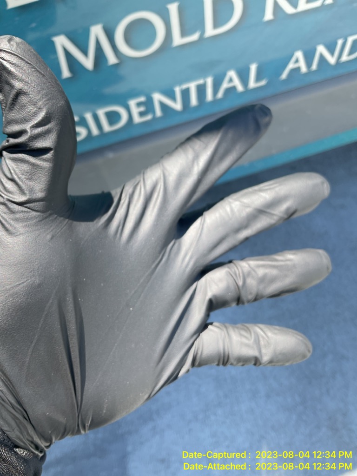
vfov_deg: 61.7
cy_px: 238
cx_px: 178
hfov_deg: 48.2
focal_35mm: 29
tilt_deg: -60.2
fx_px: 399
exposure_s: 1/192
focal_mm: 3
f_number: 1.8
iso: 20
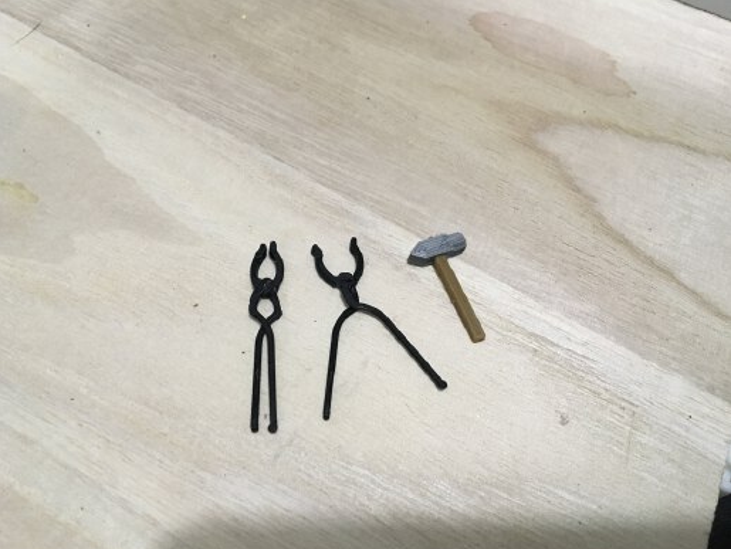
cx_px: 354
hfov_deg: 59.9
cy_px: 281
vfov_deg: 46.8
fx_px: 634
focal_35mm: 30
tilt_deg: -58.9
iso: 160
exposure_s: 1/30
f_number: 2.2
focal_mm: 4.15
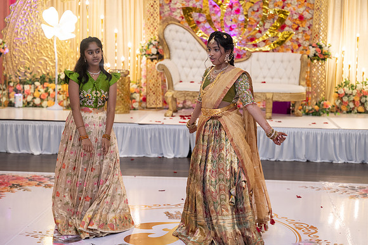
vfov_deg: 18.8
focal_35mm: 73
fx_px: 743
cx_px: 184
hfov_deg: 27.8
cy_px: 122
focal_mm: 70
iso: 1000
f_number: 3.2
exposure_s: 1/160
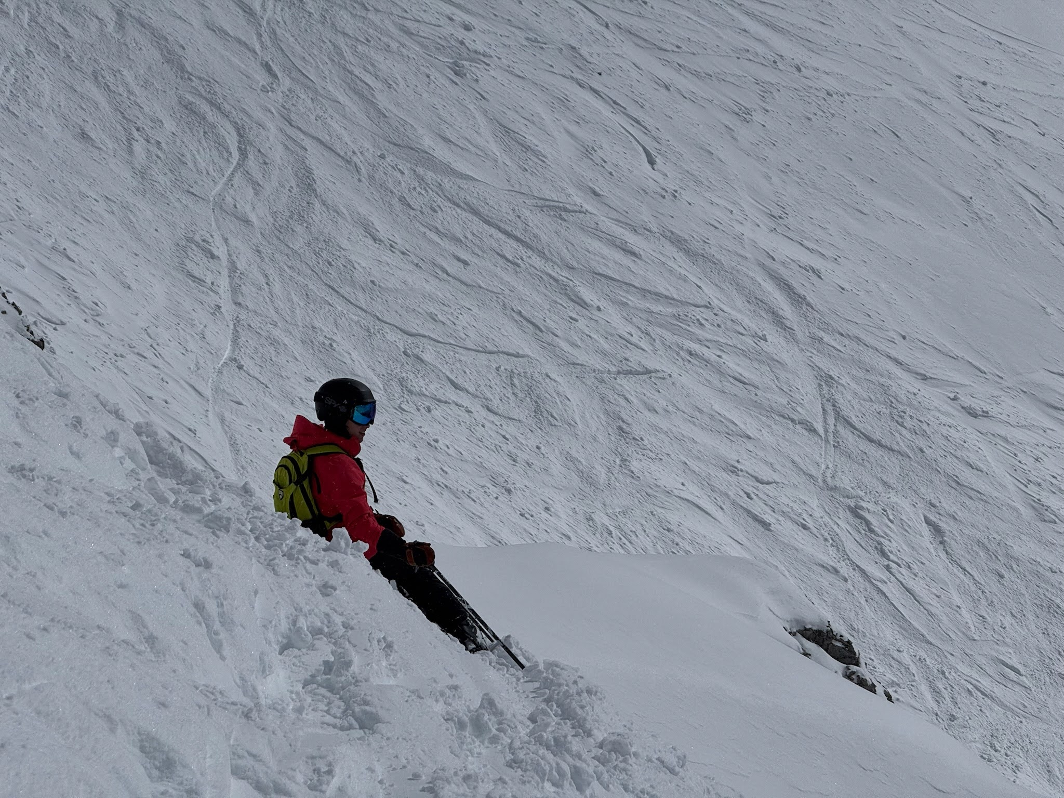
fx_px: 3688
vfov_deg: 12.3
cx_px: 532
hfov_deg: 16.4
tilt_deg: -12.0
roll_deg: +4.4
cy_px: 399
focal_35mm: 120
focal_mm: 15.66
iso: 40
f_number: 2.8
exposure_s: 1/9615
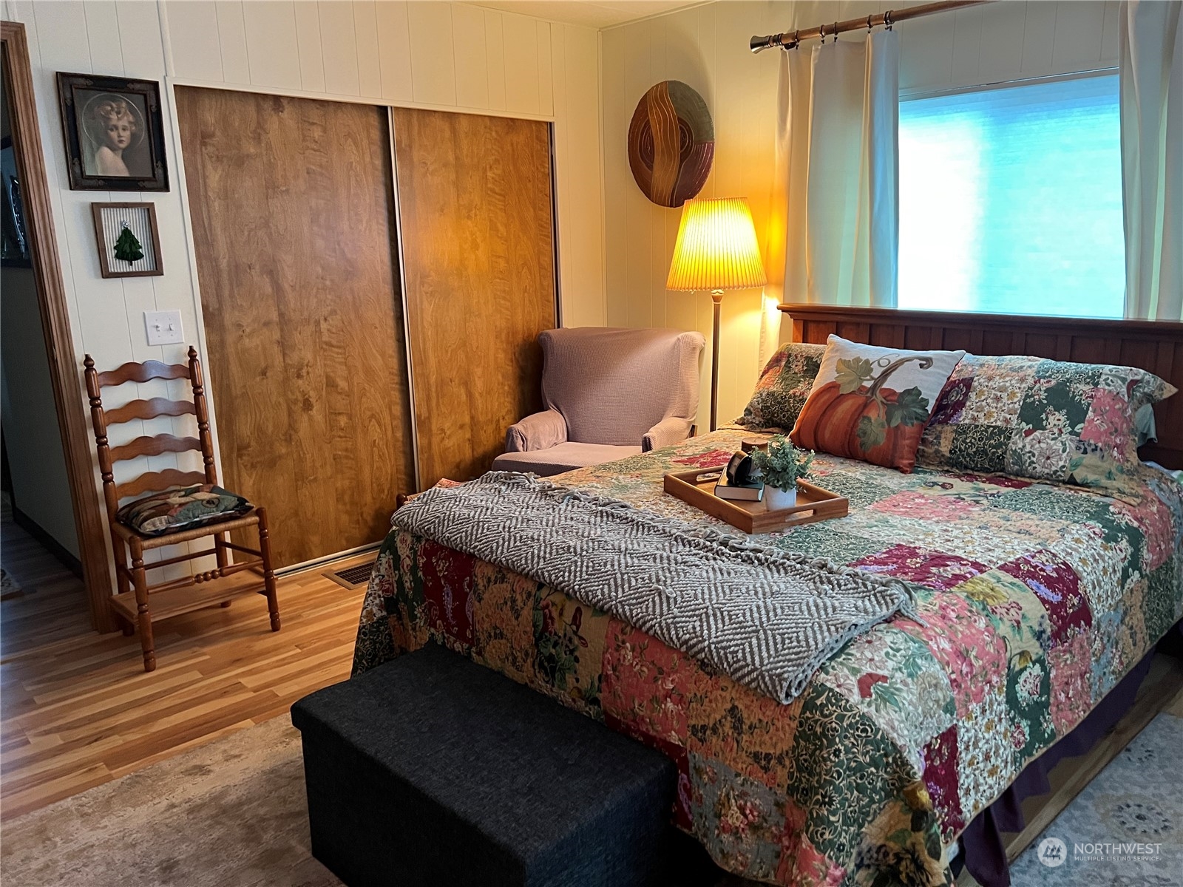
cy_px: 444
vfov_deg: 53.1
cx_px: 592
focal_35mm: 26
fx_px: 889
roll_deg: +0.1
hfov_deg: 67.3
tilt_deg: -14.6
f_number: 1.5
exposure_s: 1/60
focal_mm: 5.7
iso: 320
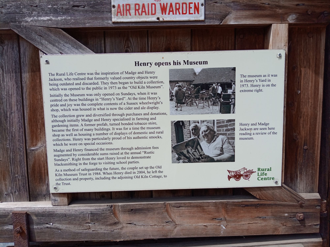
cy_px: 124
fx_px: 248
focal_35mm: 26
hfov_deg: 67.3
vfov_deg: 53.1
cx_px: 165
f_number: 1.8
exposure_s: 1/864
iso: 106
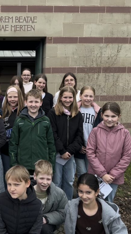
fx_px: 216
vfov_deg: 56.6
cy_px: 117
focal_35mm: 35
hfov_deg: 31.5
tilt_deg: -9.1
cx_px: 4
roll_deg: -0.2
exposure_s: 1/1560
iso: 80
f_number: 1.78
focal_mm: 6.76
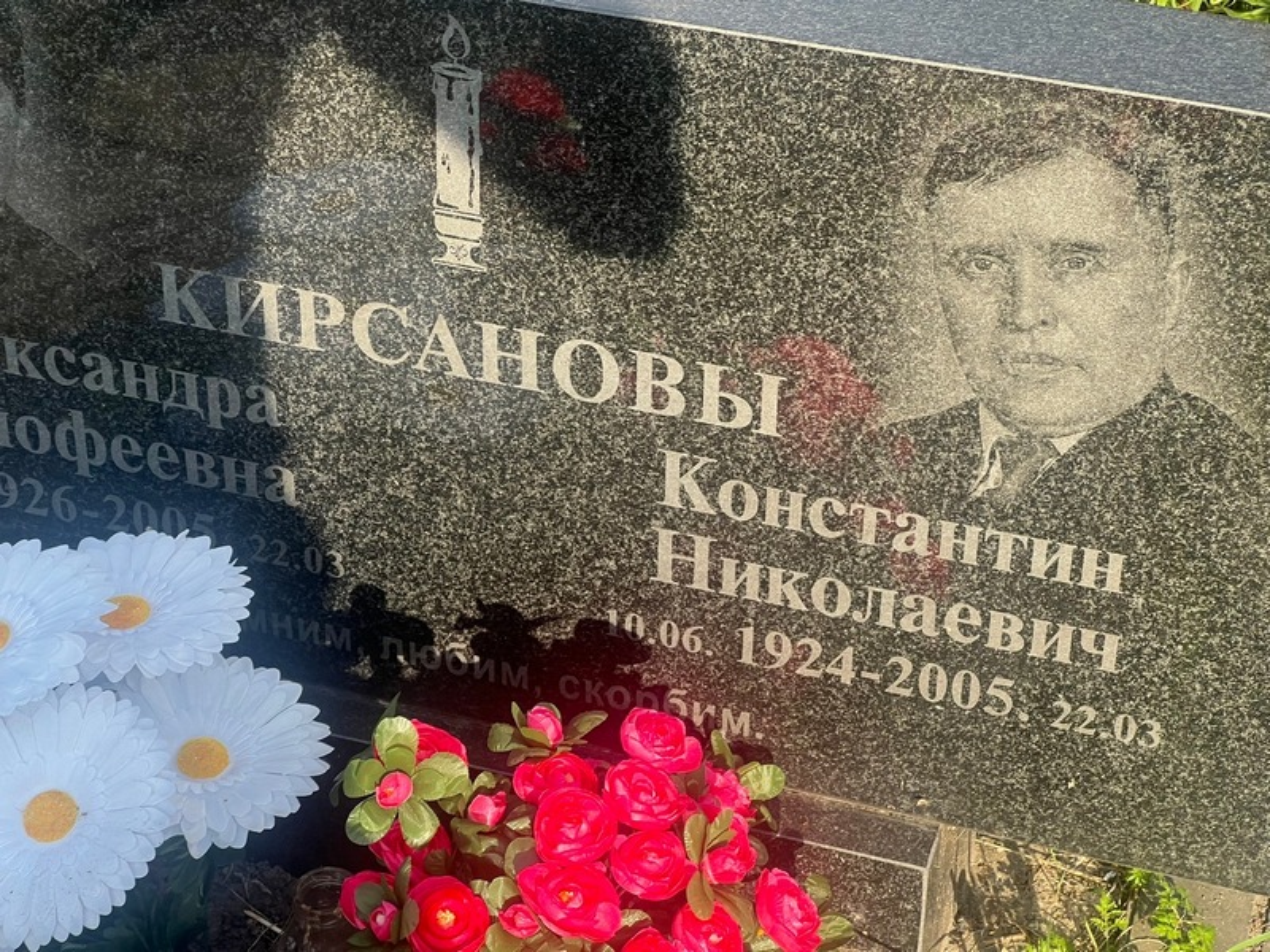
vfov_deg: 19.1
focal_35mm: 77
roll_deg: -0.6
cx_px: 635
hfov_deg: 25.3
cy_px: 476
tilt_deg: -32.3
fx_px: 2825
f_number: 2.8
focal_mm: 9
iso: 32
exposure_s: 1/275
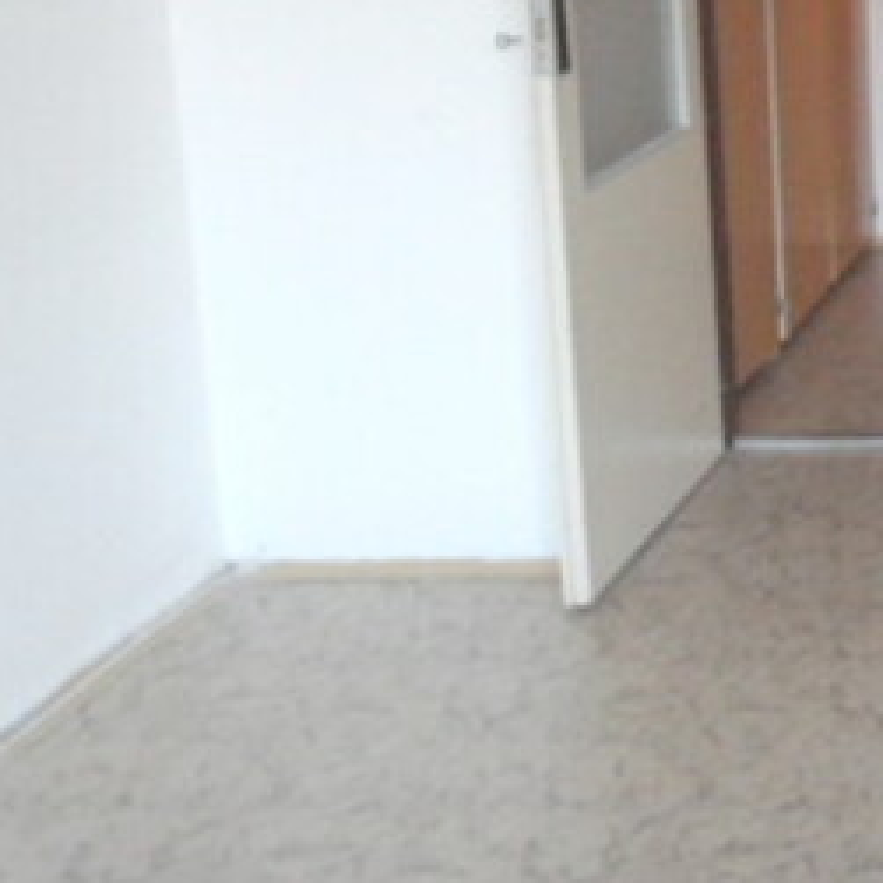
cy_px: 192
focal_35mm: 76
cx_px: 1513
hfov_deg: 18.6
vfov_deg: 22.5
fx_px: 2193
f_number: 3.2
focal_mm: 3.9
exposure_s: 1/30
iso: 160
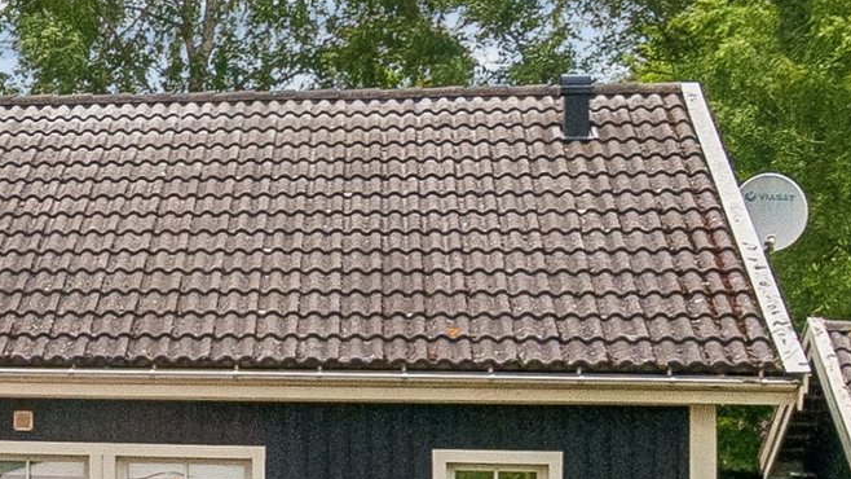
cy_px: 628
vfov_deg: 13.5
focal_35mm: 86
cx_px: -191
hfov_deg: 22.6
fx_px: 1940
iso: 400
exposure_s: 1/250
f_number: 10
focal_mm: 12
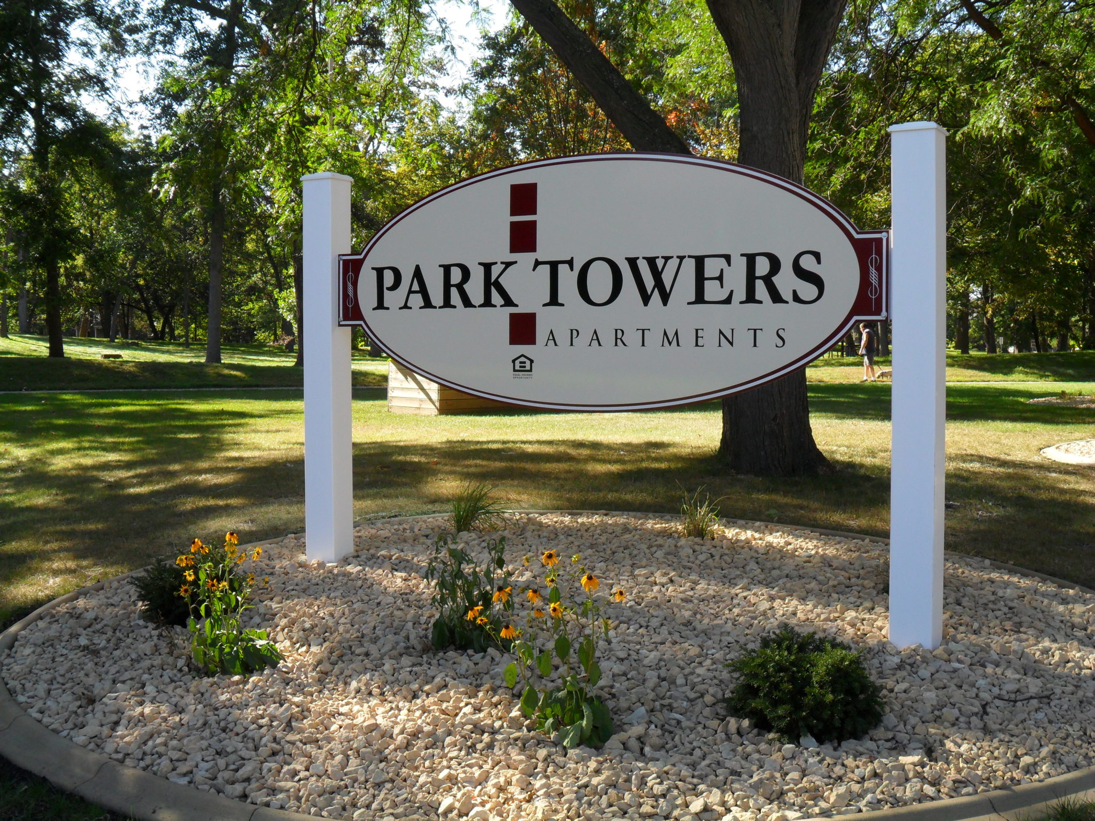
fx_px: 1392
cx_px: 548
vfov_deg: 32.9
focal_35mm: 44
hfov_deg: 42.9
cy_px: 410
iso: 100
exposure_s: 1/180
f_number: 4.5
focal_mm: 7.8
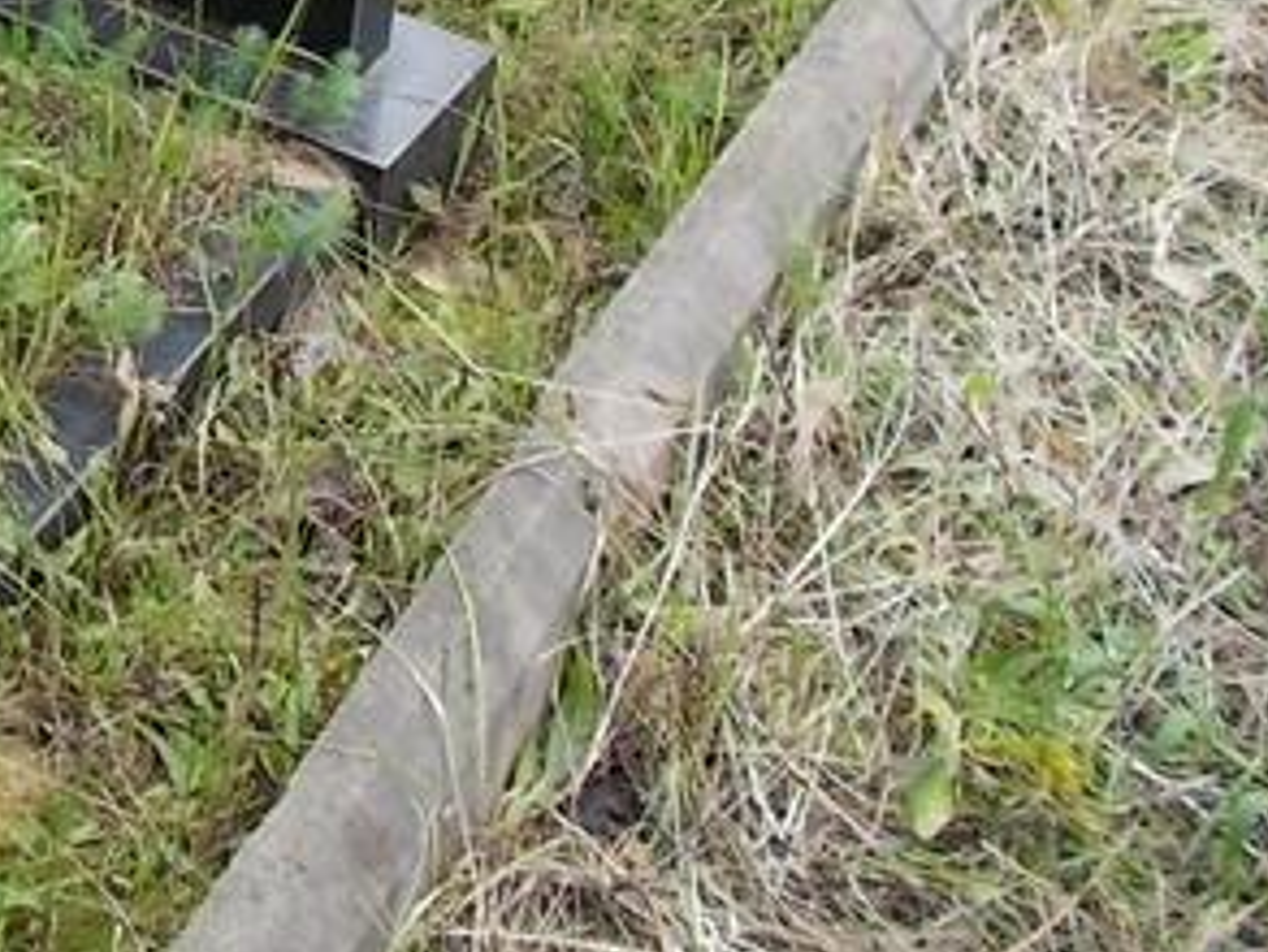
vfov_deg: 19.0
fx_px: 2602
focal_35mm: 71
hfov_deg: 25.2
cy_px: -333
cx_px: -177
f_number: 3.2
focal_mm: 4.6
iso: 80
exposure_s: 1/125
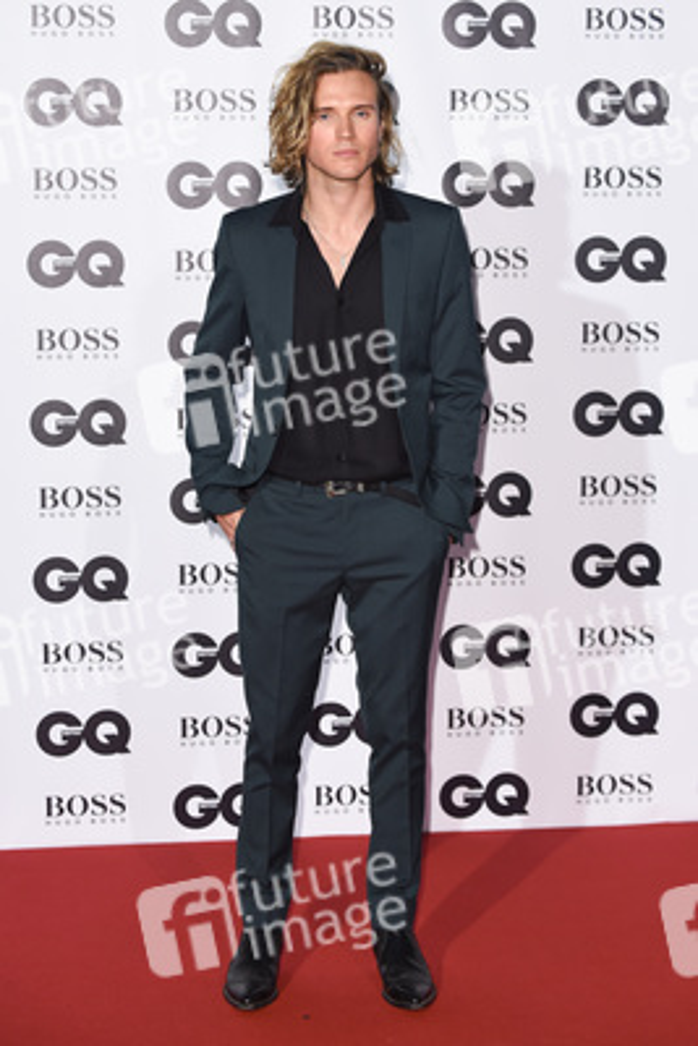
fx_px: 2324
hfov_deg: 17.1
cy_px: 523
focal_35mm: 80
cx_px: 349
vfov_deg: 25.4
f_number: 5.6
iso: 800
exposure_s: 1/250
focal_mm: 80
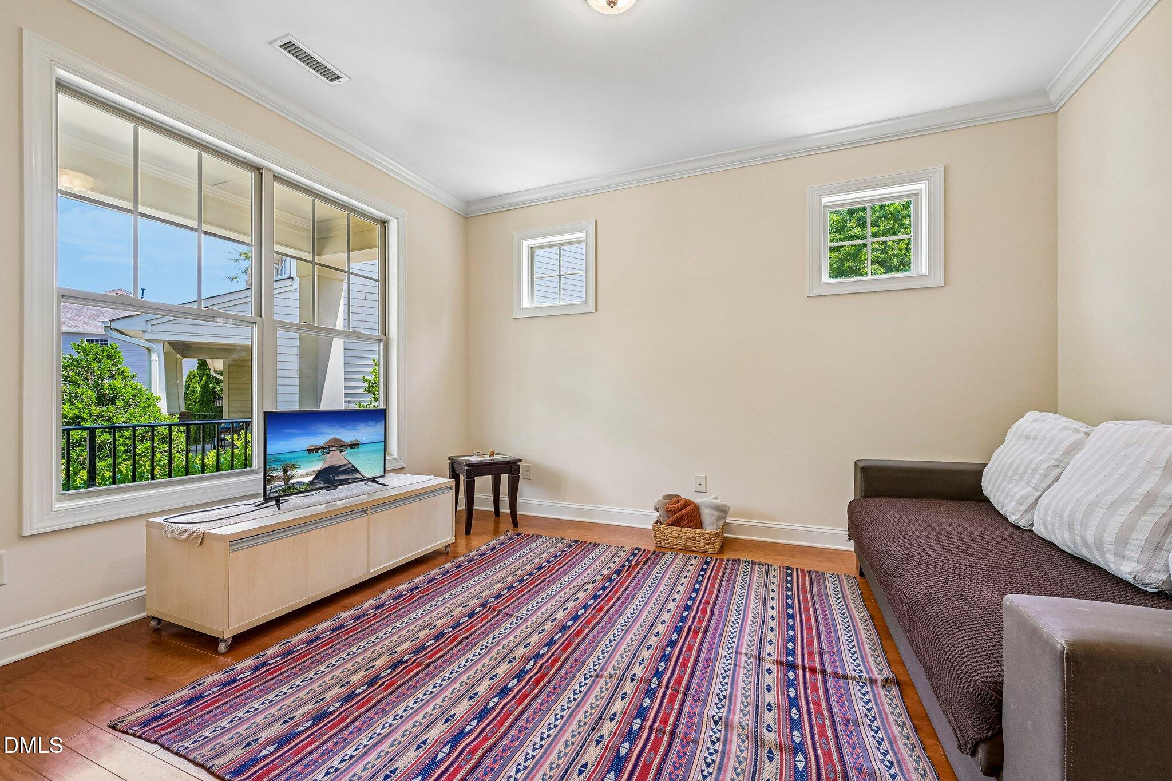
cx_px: 586
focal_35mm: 14
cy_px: 390
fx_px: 456
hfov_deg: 104.3
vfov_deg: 81.2
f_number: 8
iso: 250
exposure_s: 1/15
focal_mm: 14
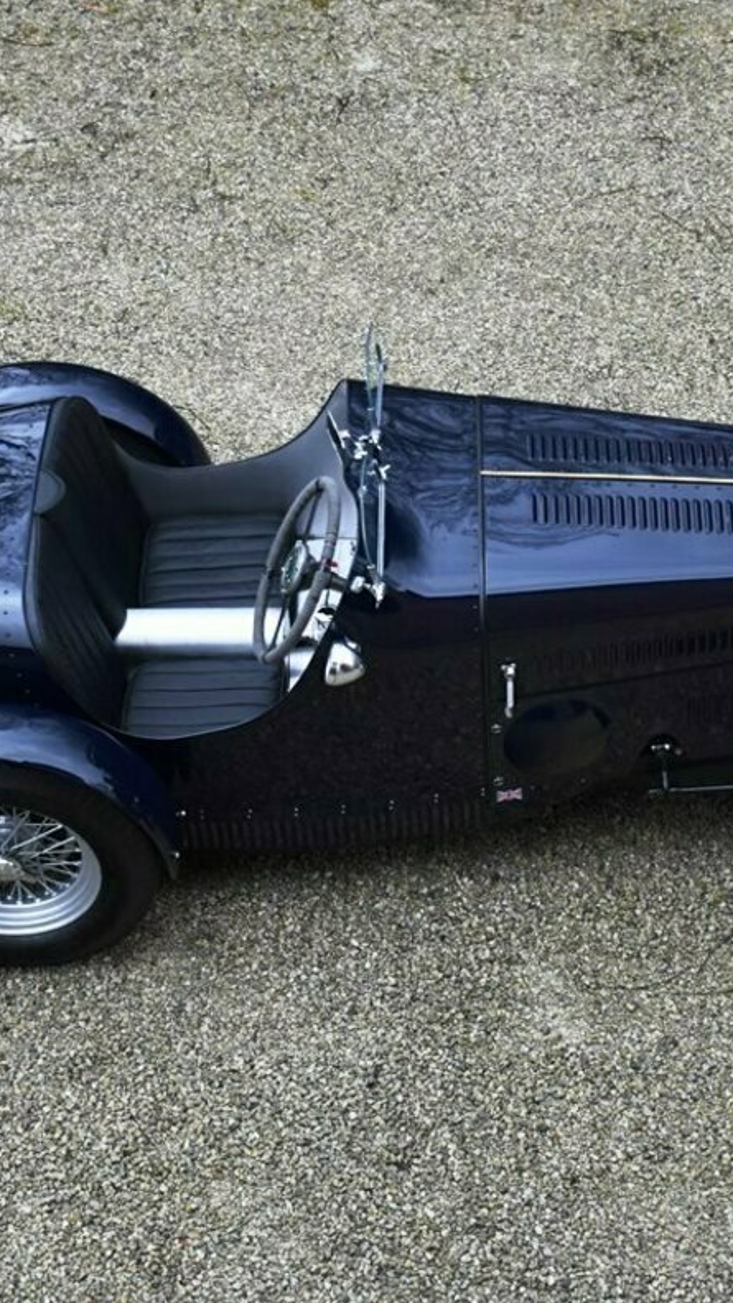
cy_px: 656
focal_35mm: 62
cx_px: 372
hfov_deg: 19.4
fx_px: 2142
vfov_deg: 33.8
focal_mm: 26
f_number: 3.8
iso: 800
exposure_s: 1/200
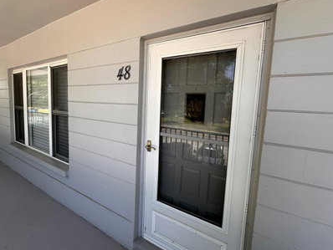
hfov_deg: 98.1
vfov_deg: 81.7
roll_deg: -3.2
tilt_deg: -5.1
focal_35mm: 15
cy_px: 117
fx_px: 144
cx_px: 159
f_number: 2.2
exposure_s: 1/212
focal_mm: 2.22
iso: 40
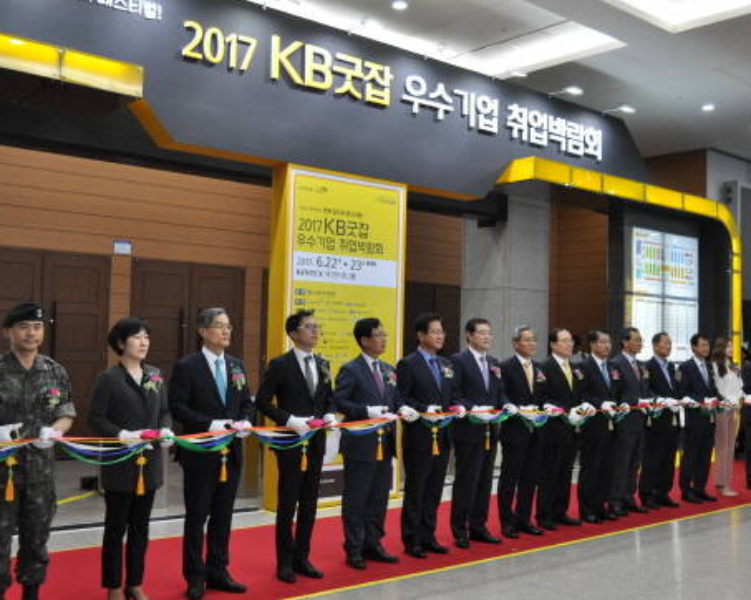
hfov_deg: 44.7
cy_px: 299
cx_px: 434
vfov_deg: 36.5
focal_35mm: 41
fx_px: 911
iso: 800
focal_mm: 24
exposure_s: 1/100
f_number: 5
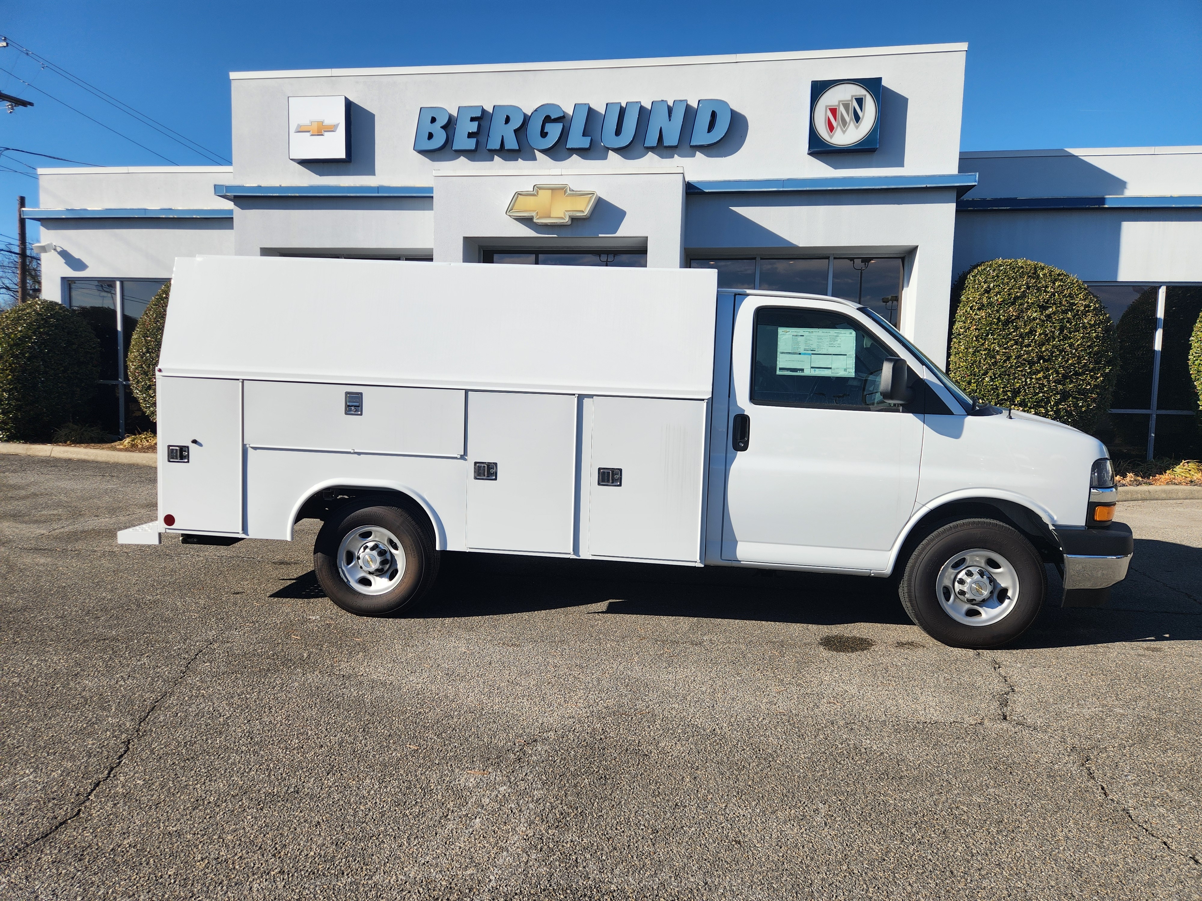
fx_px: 799
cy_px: 450
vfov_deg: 58.9
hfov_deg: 73.9
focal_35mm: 23
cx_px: 601
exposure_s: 1/2483
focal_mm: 5.4
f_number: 1.8
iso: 20
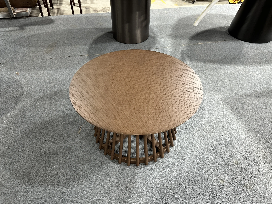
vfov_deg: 56.8
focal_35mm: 24
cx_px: 136
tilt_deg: -44.0
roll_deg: +0.2
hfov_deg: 71.6
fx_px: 189
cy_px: 102
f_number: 1.78
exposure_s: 1/50
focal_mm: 6.86
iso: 320
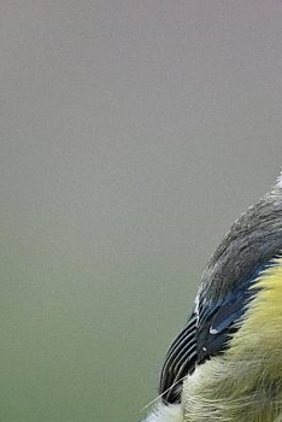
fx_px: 16076
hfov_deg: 1.0
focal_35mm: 1371
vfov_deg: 1.5
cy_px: 456
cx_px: 302
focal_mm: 400
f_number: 5.6
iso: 1600
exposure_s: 1/1250
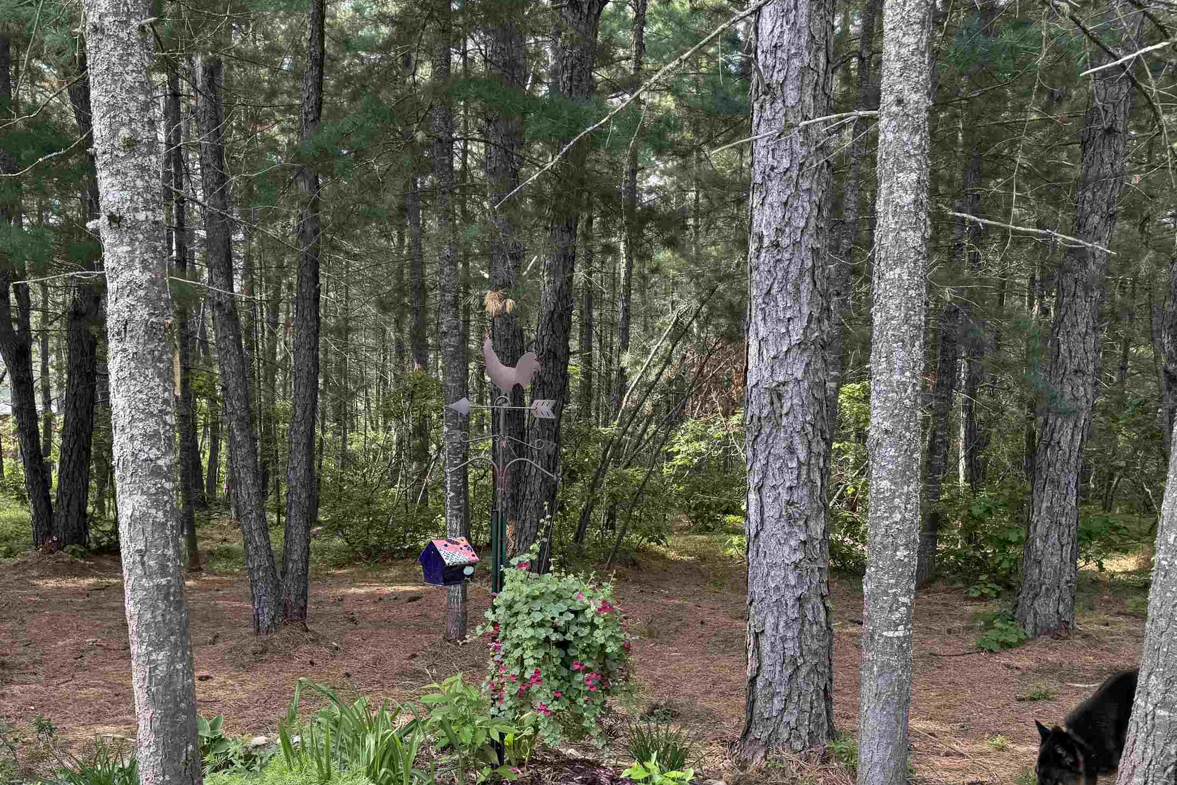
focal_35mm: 35
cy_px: 604
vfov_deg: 36.8
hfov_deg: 54.1
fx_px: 1144
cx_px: 482
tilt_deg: -9.6
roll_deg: -1.7
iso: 80
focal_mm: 6.76
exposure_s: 1/430
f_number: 1.78
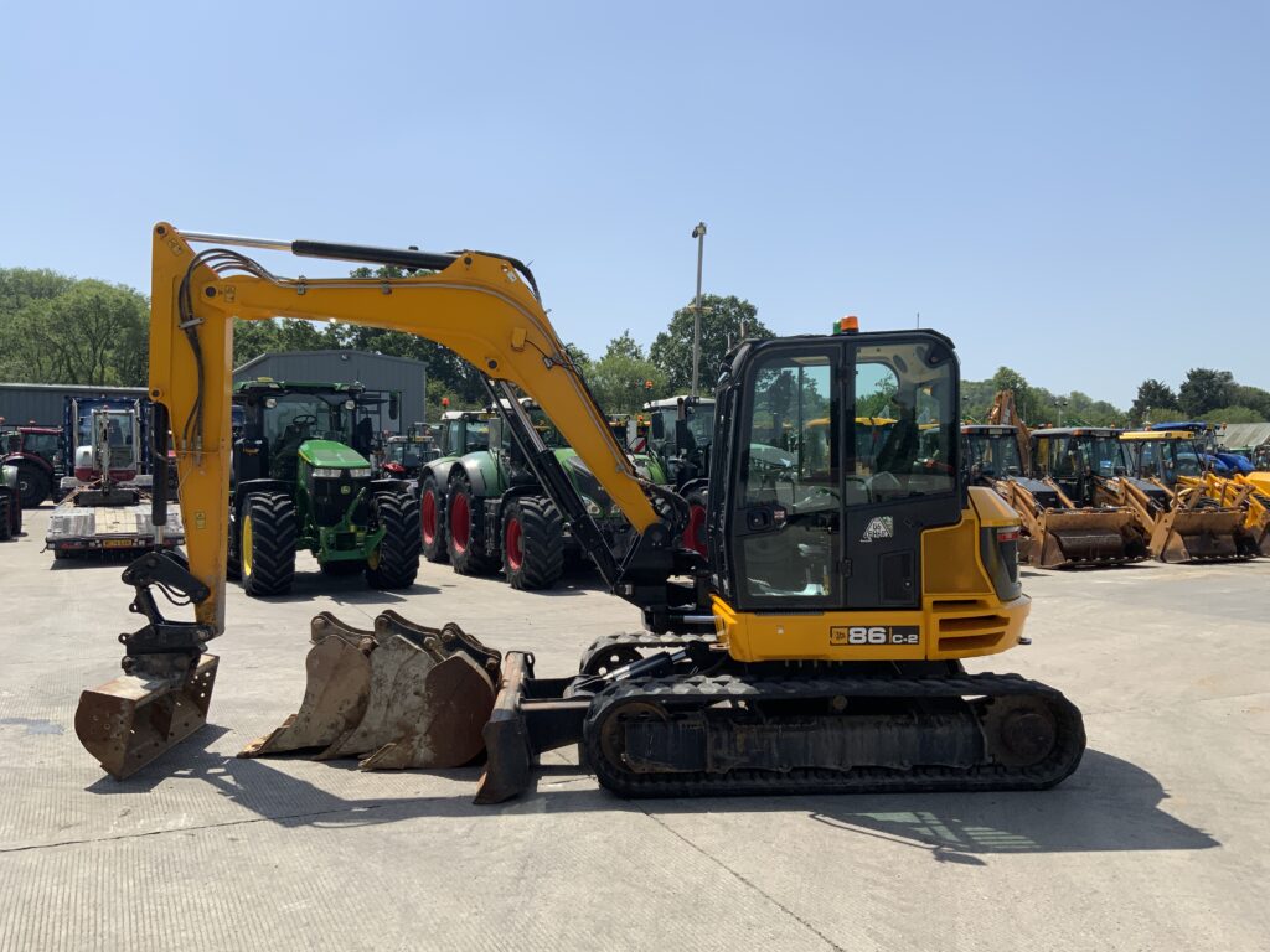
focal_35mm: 29
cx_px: 635
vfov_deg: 48.2
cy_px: 476
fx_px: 1064
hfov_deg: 61.7
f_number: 1.8
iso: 16
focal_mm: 3
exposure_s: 1/2227
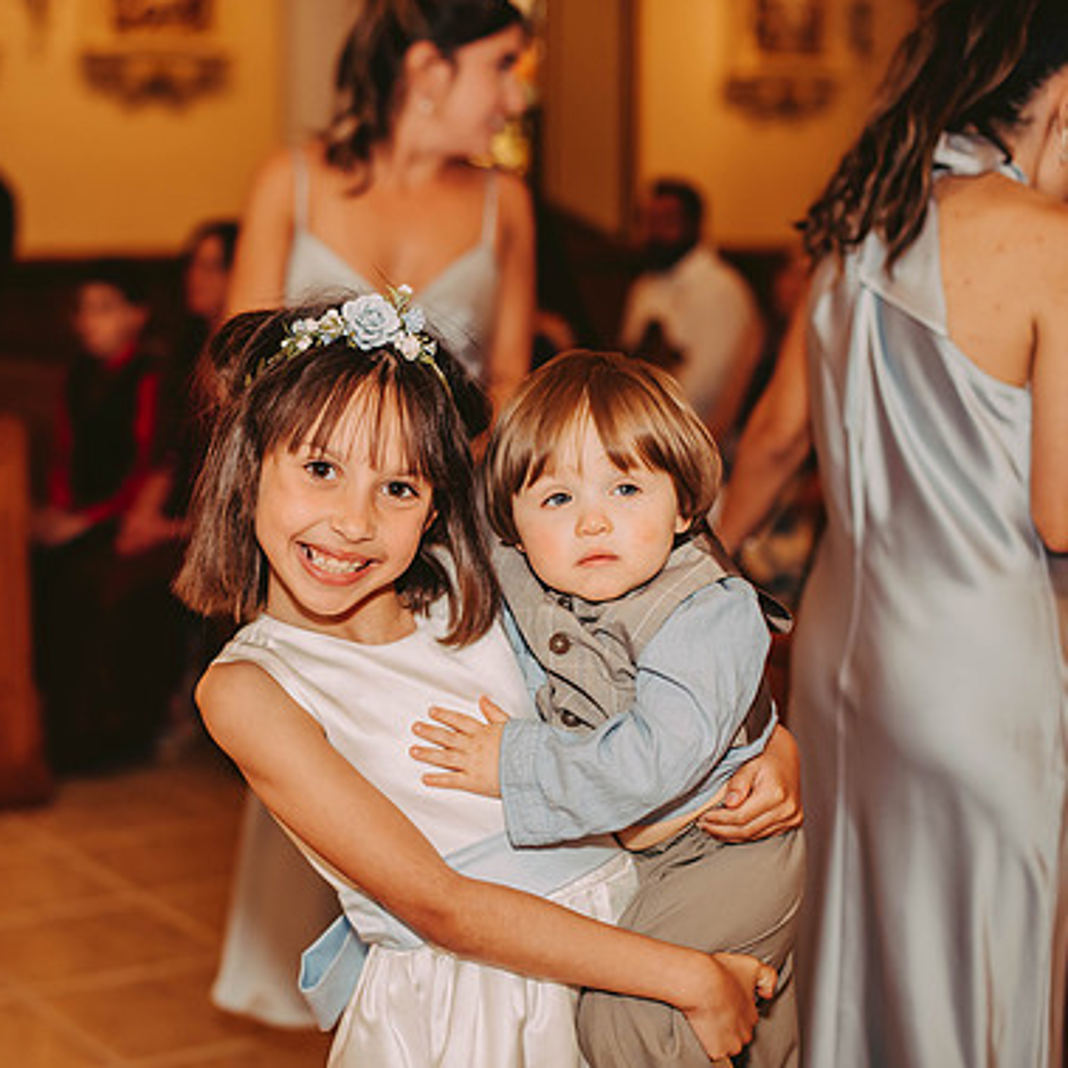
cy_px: 537
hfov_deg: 26.3
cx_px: 330
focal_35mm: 65
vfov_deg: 26.5
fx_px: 2269
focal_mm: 50
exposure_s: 1/160
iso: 1000
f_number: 2
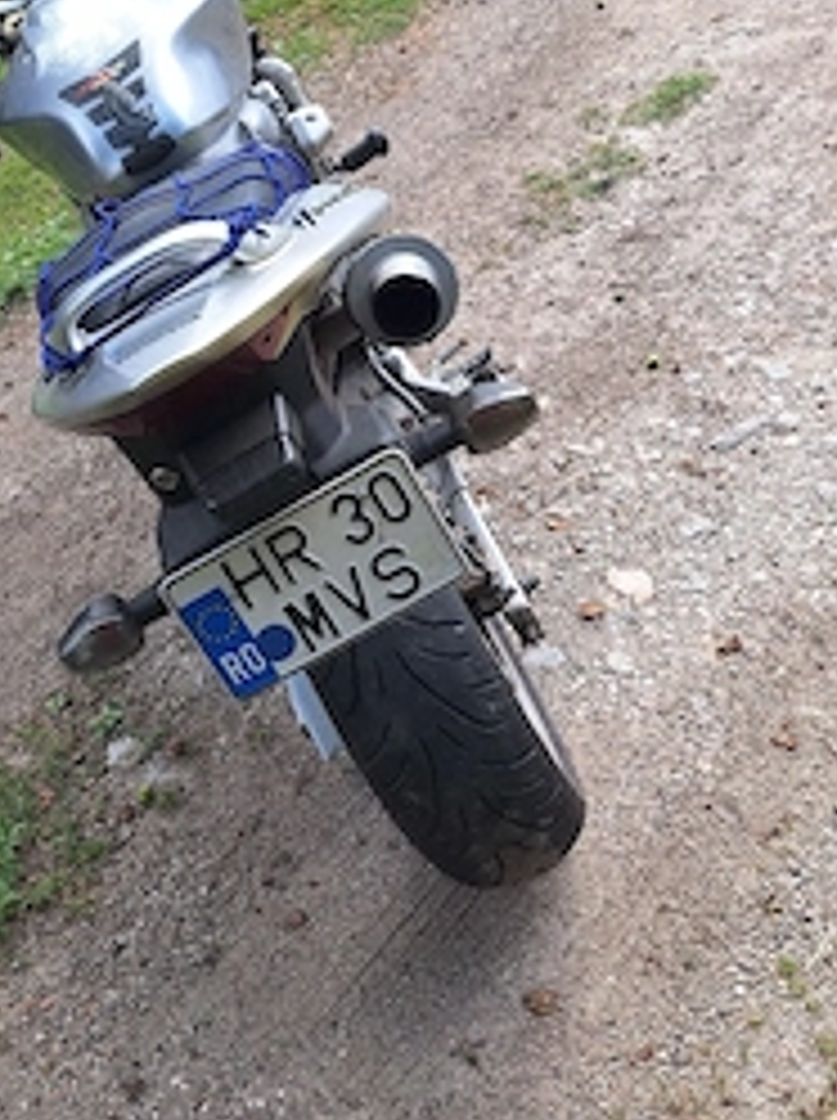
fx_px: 1196
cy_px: 522
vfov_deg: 50.2
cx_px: 356
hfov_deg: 38.5
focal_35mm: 37
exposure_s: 1/556
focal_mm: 5.54
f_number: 1.8
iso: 40
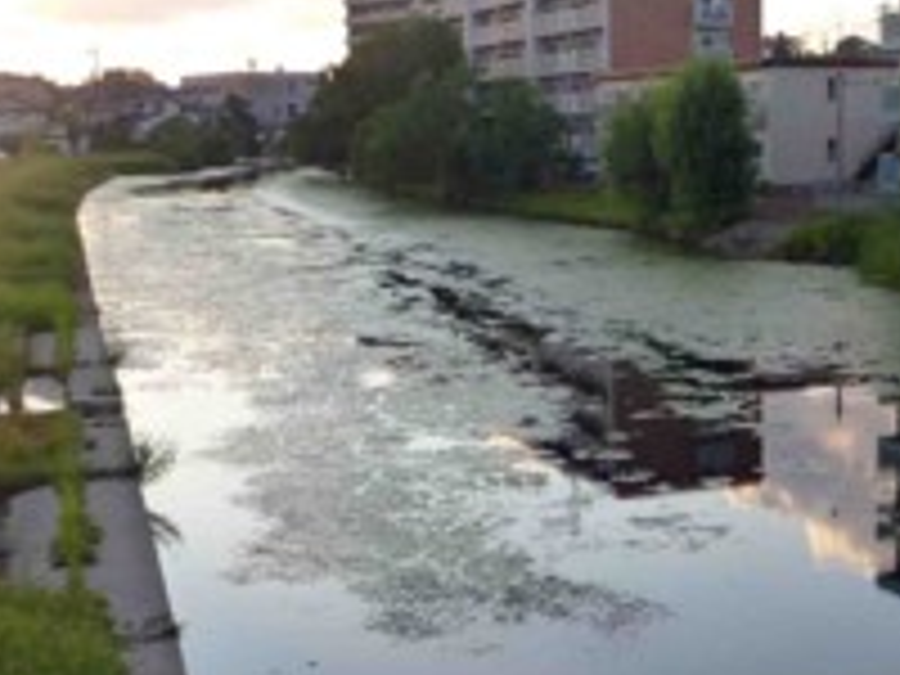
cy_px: 342
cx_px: 688
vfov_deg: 23.3
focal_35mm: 63
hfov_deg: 30.2
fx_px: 1638
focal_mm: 4.9
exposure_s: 1/160
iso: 160
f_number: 3.3
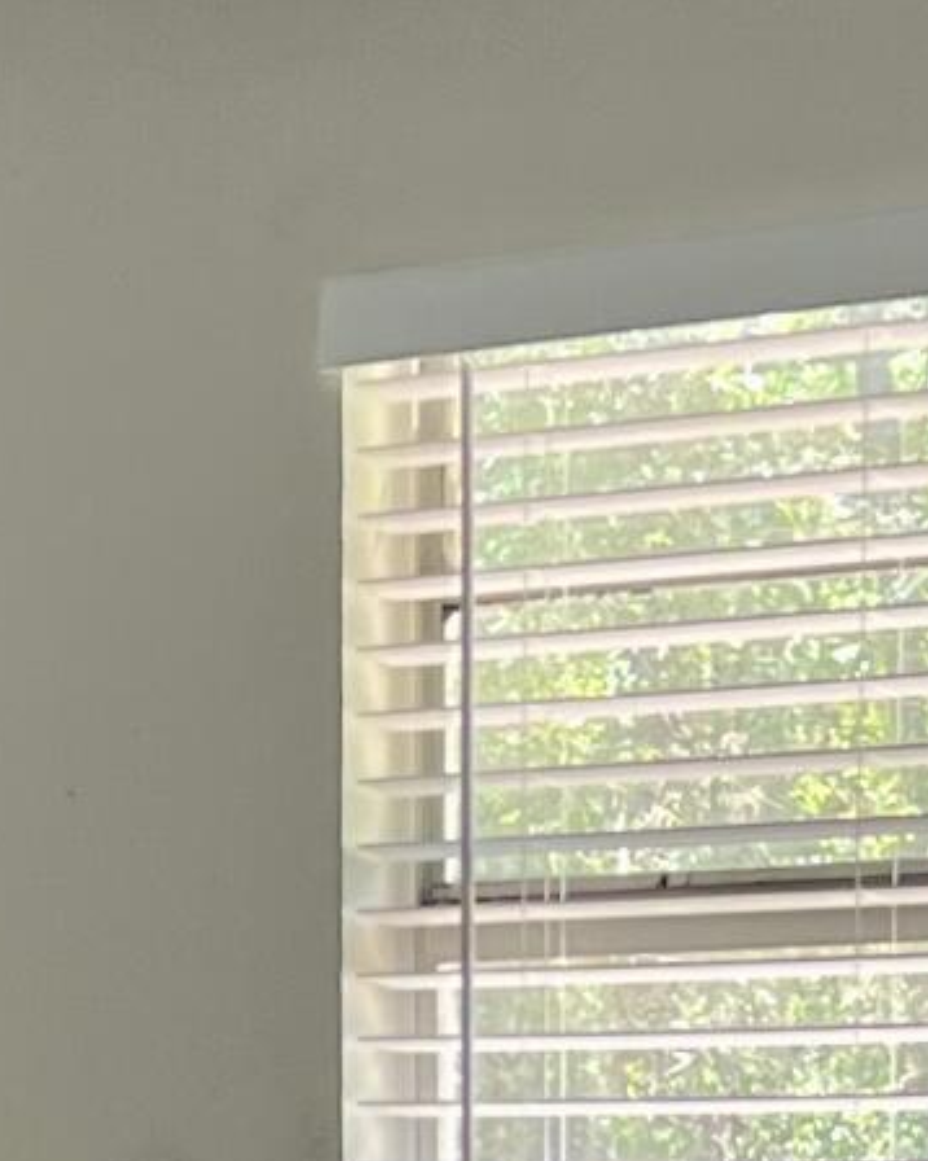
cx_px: -337
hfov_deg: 8.9
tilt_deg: -6.2
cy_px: 1752
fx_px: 5840
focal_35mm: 170
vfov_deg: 10.9
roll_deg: +1.2
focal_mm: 5.7
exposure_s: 1/120
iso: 125
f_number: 1.5
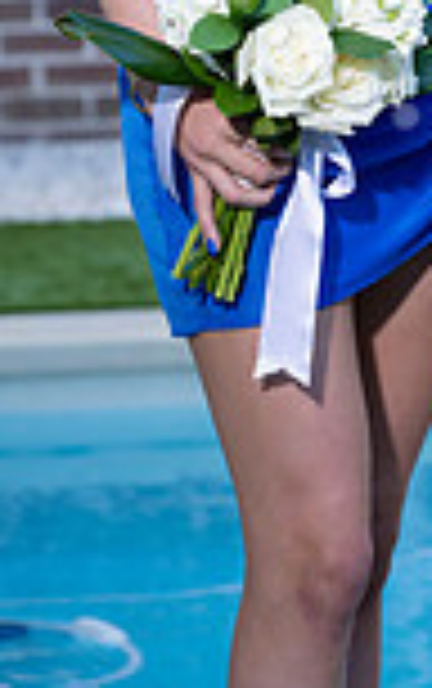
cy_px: -270
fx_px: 6744
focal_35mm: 359
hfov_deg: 3.7
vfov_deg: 5.8
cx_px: 558
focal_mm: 120
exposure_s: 1/200
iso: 400
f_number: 5
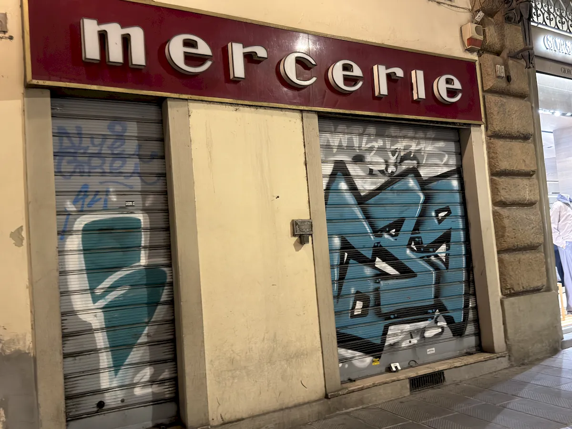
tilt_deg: +4.9
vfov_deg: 40.7
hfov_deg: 52.6
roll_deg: +4.0
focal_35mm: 35
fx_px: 578
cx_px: 286
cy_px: 214
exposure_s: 1/33
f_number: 1.78
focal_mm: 6.76
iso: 400
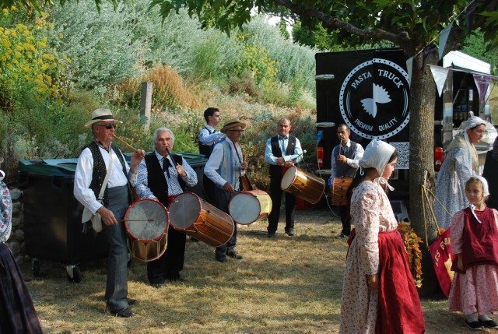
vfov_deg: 28.2
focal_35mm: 48
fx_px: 665
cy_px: 167
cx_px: 249
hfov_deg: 41.1
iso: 160
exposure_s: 1/125
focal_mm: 32
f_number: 5.6
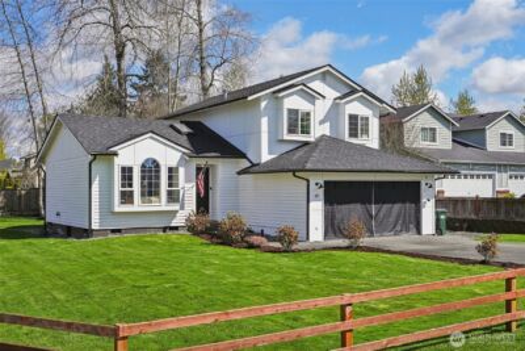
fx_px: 613
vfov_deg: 31.9
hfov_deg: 46.4
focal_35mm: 42
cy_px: 176
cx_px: 262
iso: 100
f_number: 8
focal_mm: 28
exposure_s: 1/350
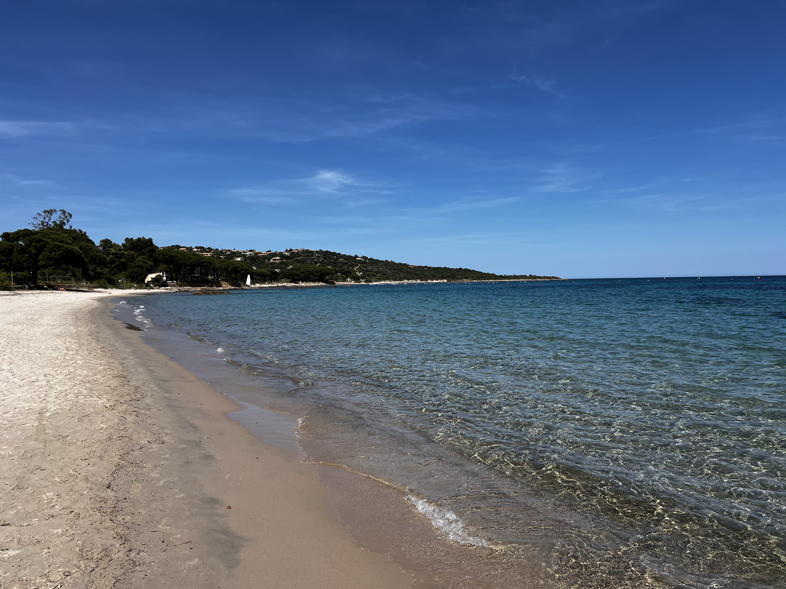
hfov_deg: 67.3
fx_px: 590
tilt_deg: -0.9
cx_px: 393
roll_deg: +1.2
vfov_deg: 53.1
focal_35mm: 26
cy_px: 294
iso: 50
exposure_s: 1/6579
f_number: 1.5
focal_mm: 5.7
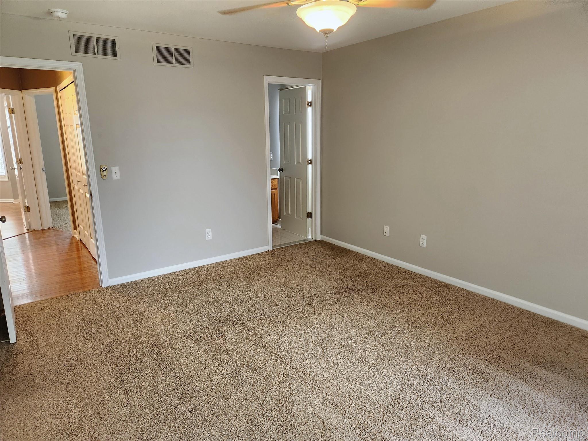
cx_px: 294
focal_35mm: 23
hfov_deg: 73.9
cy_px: 220
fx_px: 391
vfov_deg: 58.9
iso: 320
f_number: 1.8
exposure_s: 1/120
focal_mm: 5.4
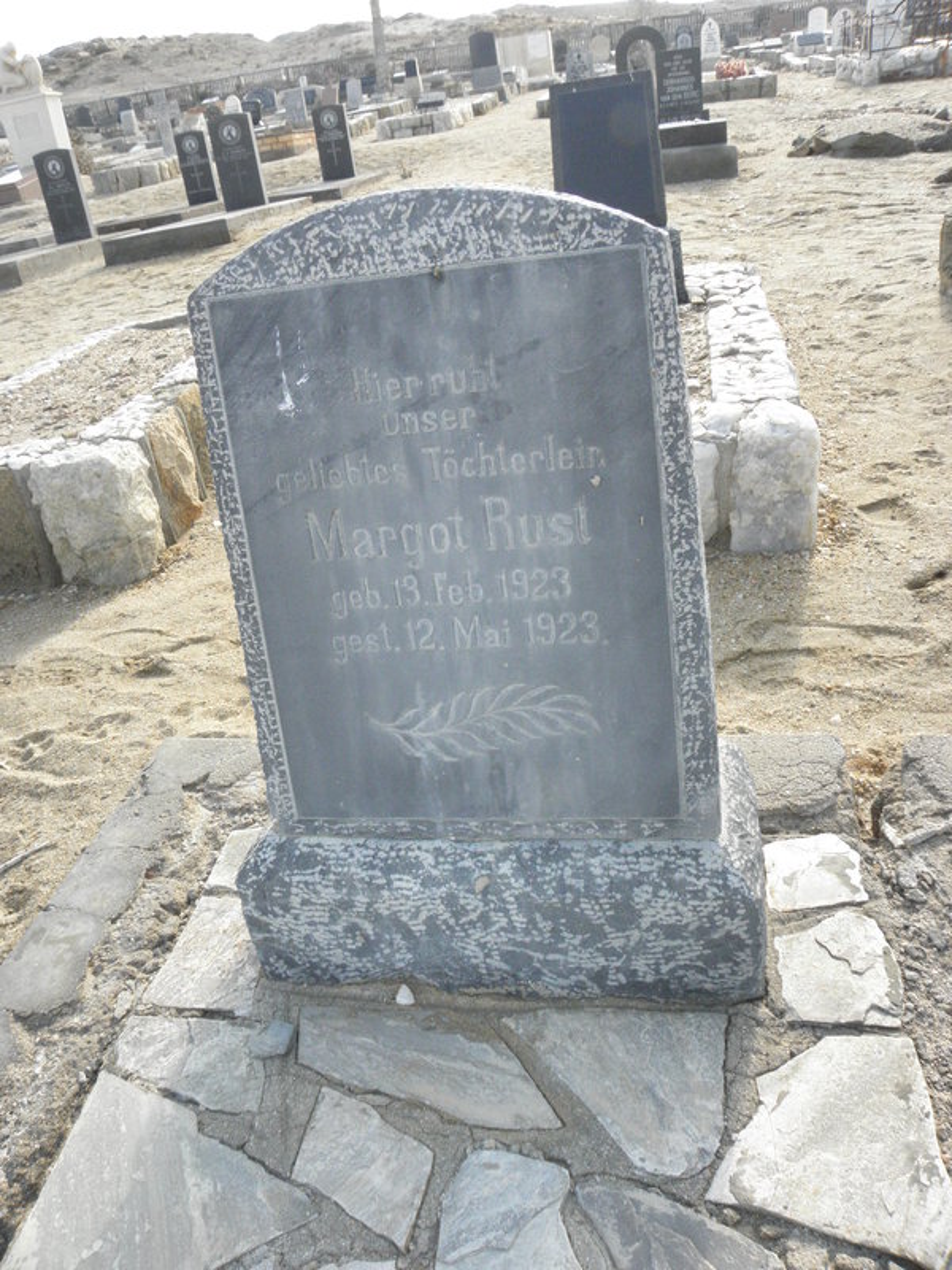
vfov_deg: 67.3
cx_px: 476
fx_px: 953
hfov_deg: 53.1
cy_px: 635
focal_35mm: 26
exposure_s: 1/200
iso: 200
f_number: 5.6
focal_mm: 4.6
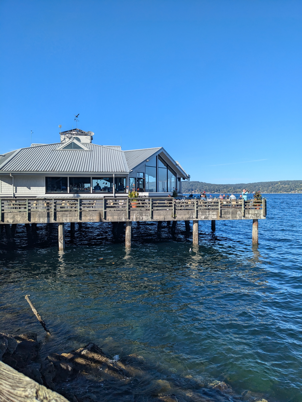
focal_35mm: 27
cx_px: 151
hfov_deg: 51.4
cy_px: 201
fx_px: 314
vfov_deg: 65.3
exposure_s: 1/2924
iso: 65
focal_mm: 4.38
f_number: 1.73
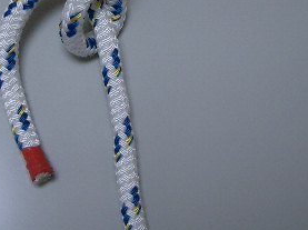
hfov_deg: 23.8
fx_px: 720
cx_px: 61
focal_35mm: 81
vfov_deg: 17.9
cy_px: 29
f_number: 2.6
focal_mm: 5.8
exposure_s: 1/50
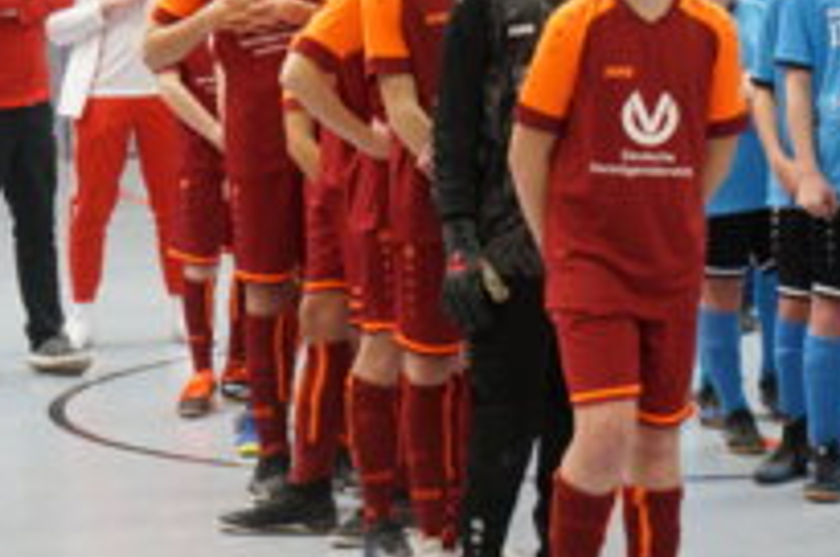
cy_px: 160
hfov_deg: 12.8
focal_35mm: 161
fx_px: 3750
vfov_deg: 8.5
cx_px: 311
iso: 3200
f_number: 13
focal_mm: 55
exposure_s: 1/40
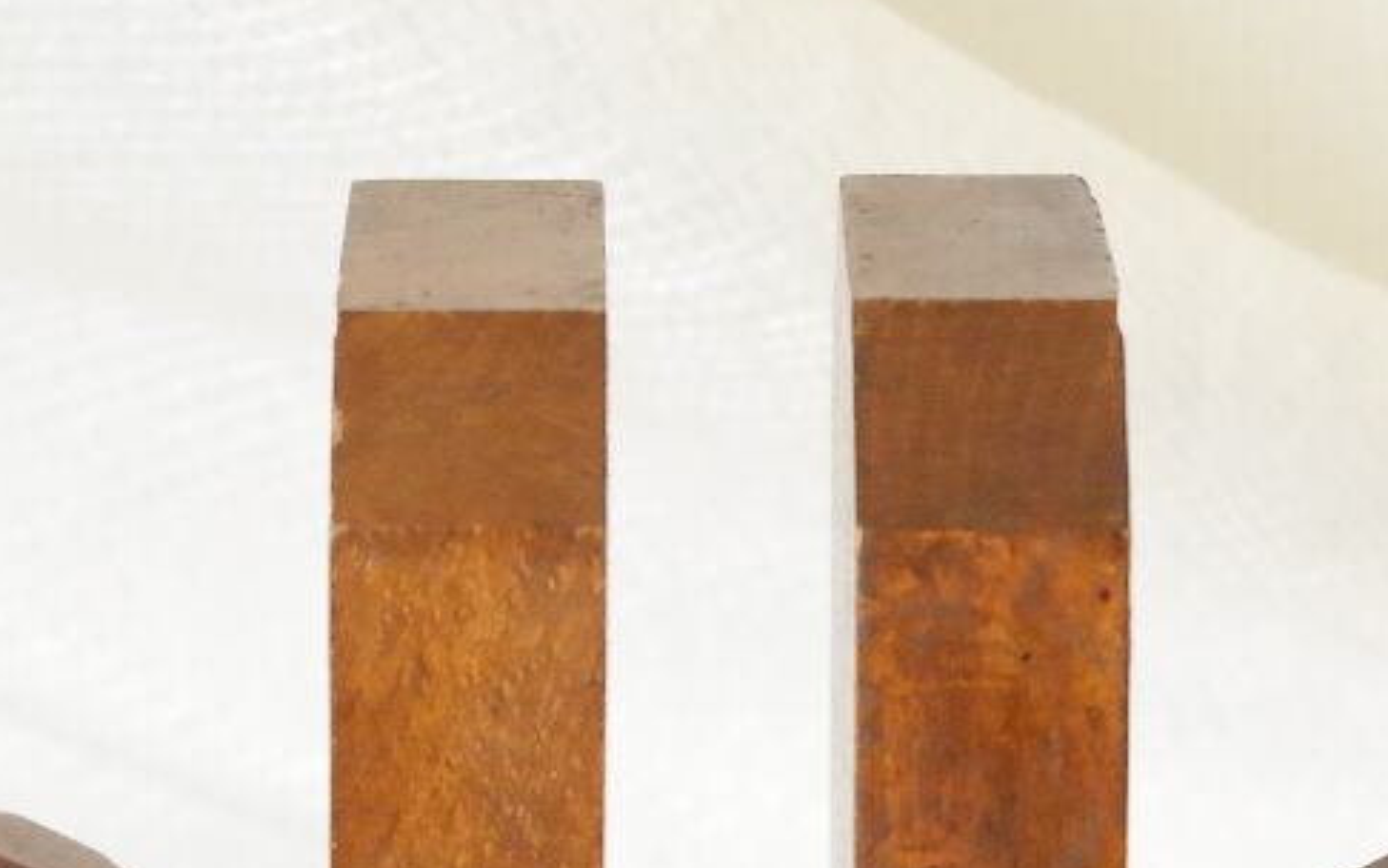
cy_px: 1159
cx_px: 717
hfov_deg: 8.4
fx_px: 9459
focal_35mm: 250
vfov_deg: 5.2
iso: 1600
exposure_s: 1/30
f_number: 6.3
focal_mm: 45
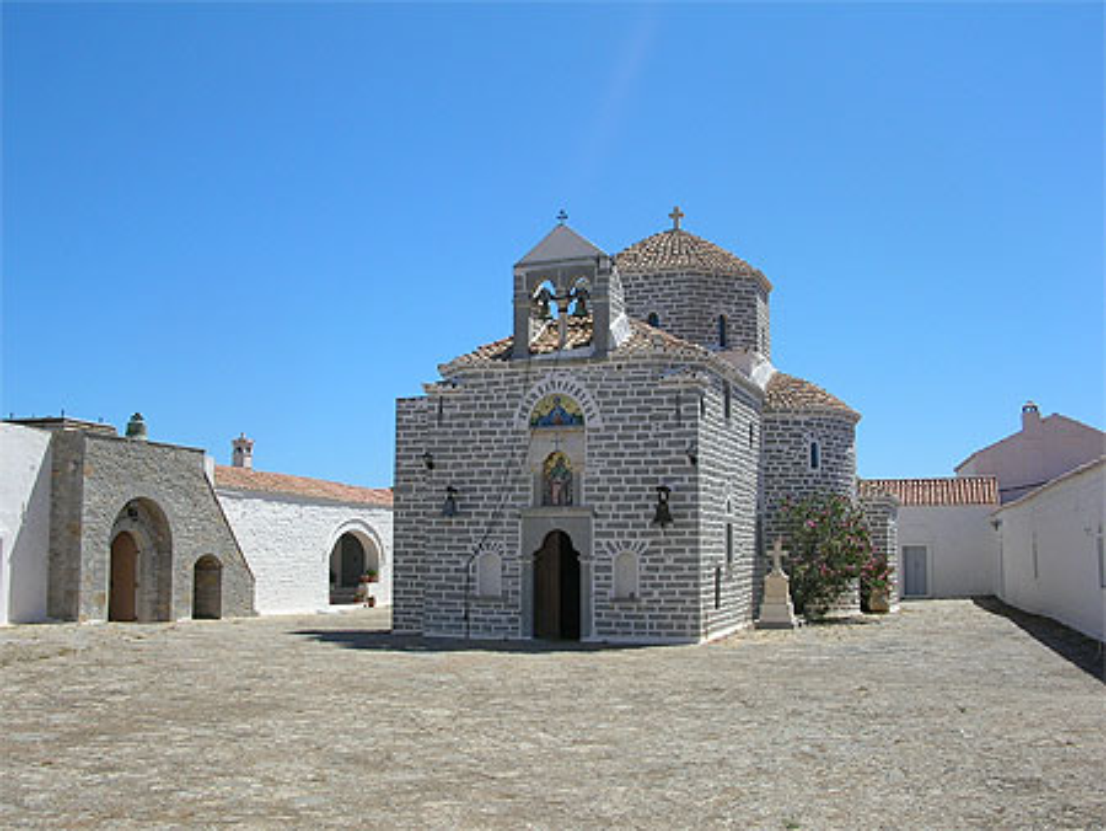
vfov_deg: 39.7
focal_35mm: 36
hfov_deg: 51.3
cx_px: 553
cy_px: 416
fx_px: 1151
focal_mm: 6
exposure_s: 1/952
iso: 50
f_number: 3.7
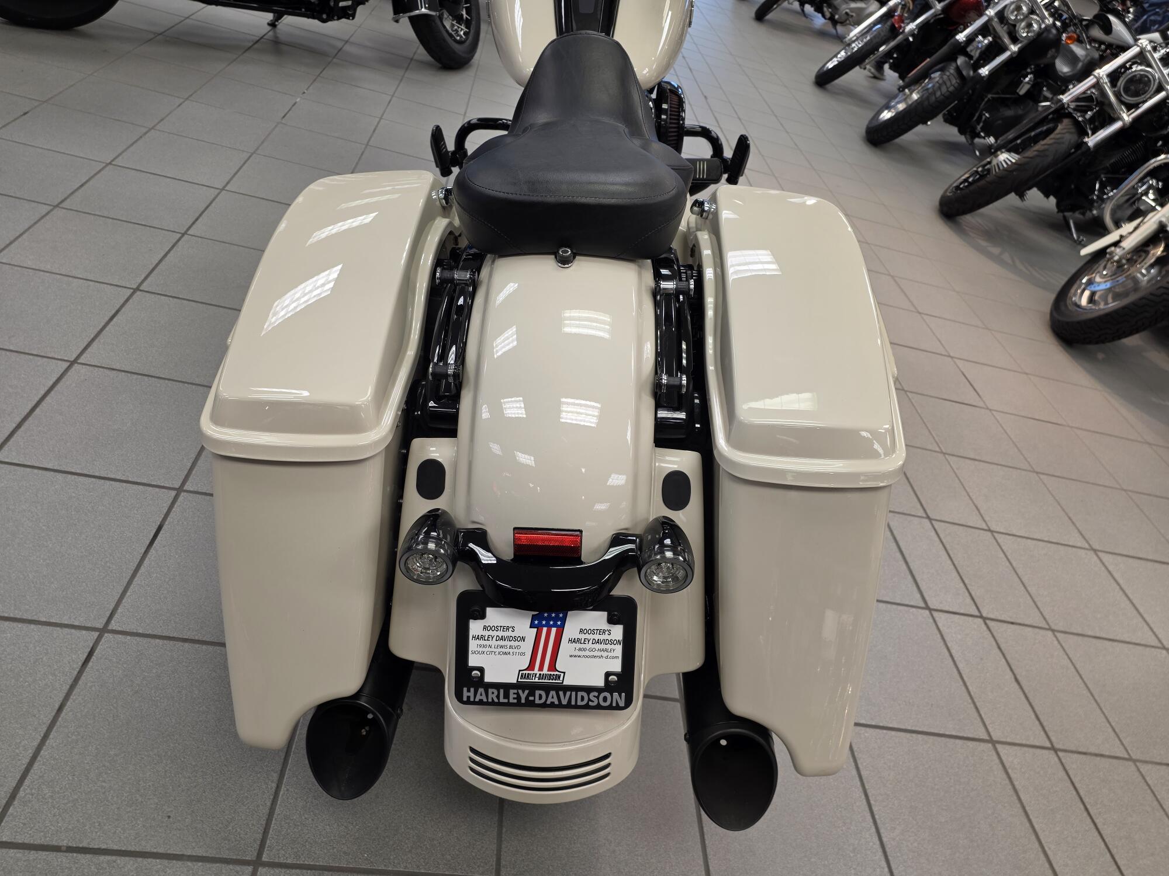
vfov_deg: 58.9
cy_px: 438
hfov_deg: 73.9
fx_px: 777
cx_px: 584
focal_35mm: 23
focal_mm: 6.25
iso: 100
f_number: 1.7
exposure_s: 1/120
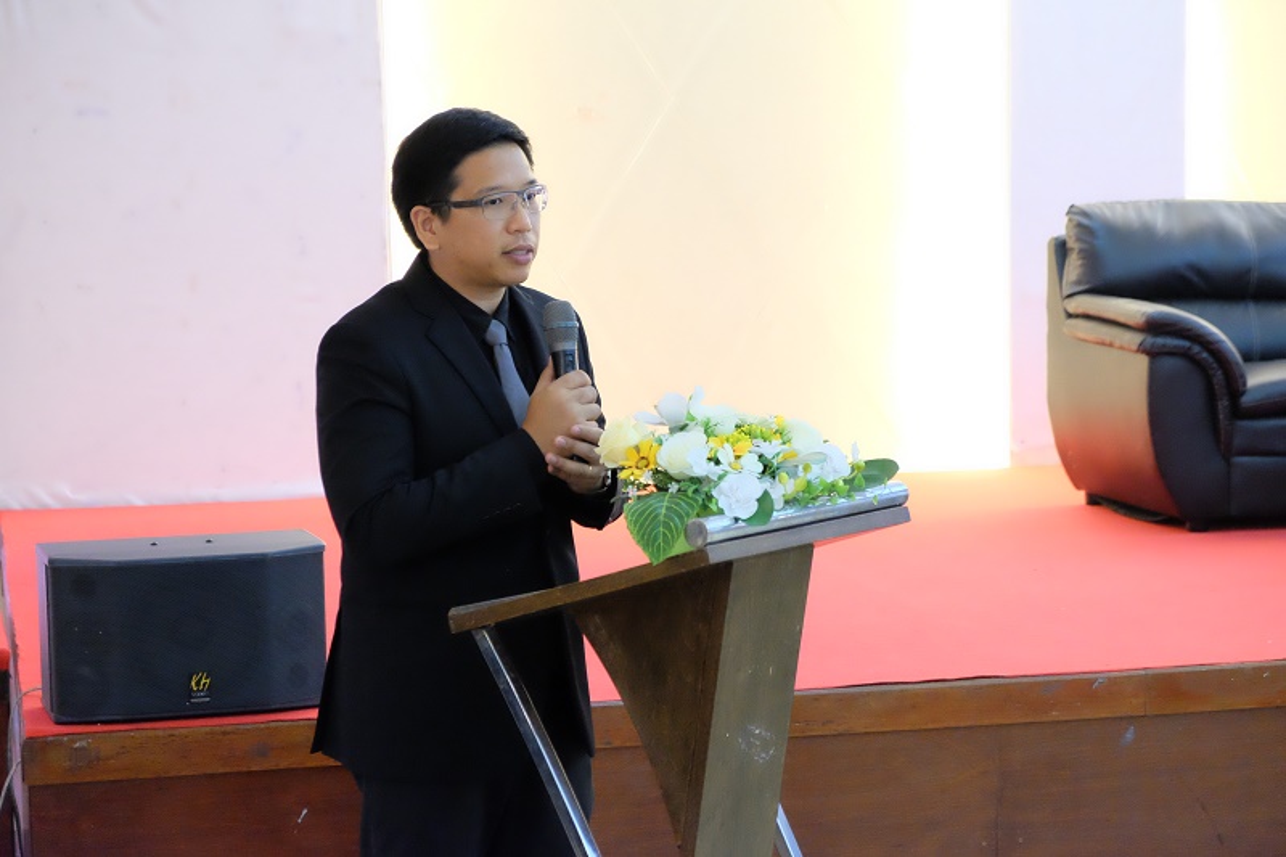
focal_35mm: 83
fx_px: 2964
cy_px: 428
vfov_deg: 16.4
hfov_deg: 24.5
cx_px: 643
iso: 6400
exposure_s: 1/42
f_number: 4
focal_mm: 55
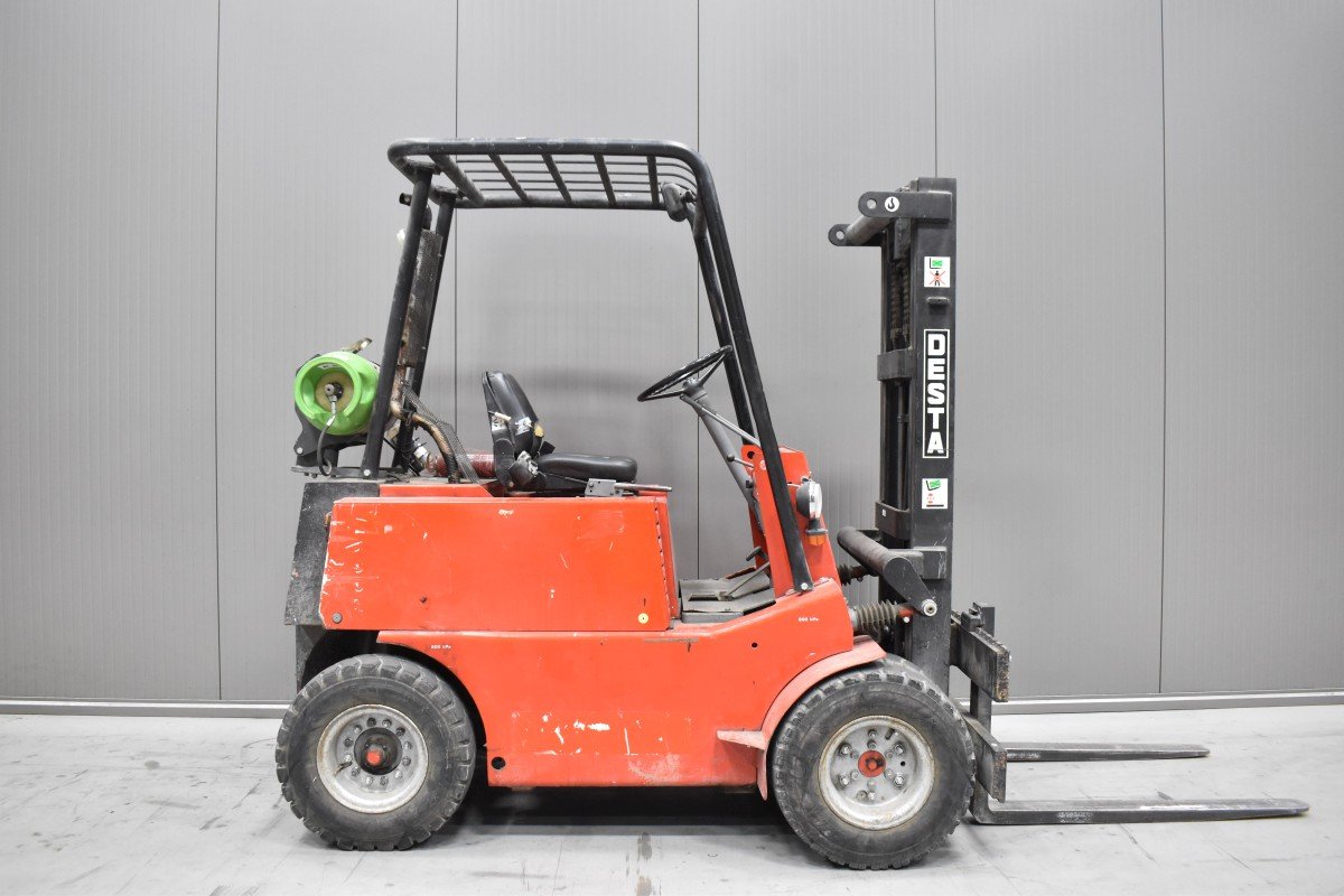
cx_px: 672
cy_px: 448
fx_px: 1008
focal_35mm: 27
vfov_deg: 47.9
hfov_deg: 67.4
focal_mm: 18
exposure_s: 1/30
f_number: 4.5
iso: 1600
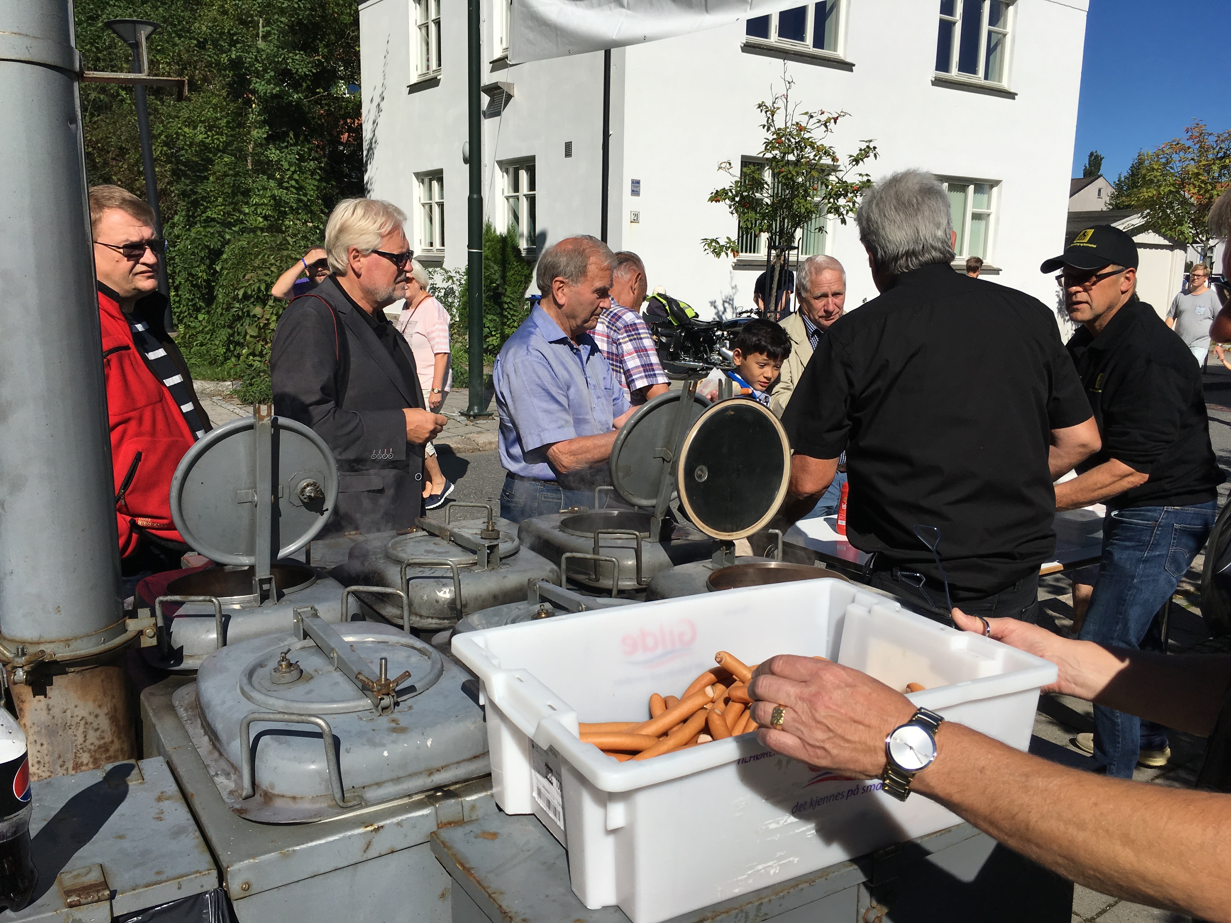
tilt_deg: -12.3
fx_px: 1031
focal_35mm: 29
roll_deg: -1.7
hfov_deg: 61.7
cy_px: 462
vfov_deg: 48.2
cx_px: 616
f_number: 2.2
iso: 25
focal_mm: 4.15
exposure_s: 1/3663
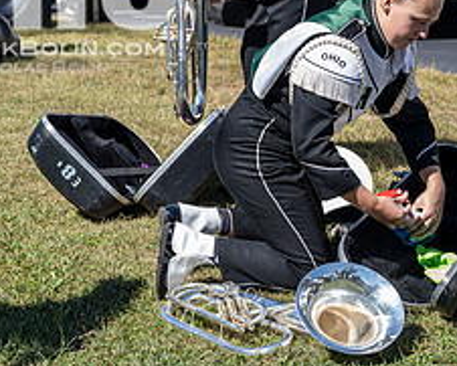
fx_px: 1529
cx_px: 24
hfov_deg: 16.7
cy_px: -23
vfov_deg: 13.4
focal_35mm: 113
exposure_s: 1/250
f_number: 4.5
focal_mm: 47
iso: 31
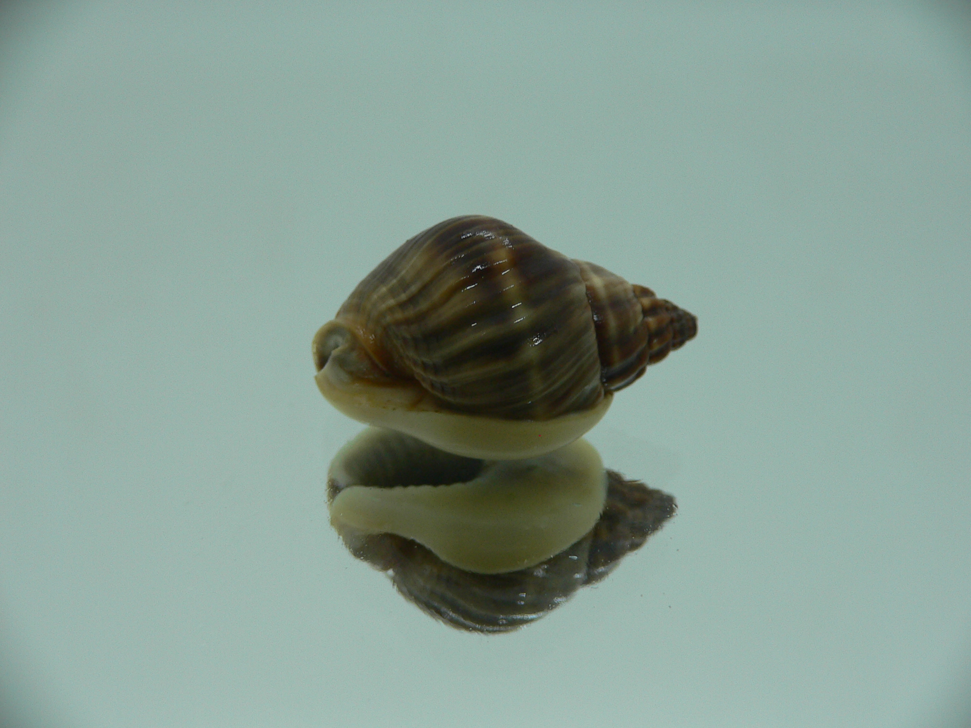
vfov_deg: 40.7
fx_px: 982
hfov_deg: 52.6
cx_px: 486
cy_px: 364
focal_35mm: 35
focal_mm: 4.6
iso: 80
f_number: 2.8
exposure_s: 1/60
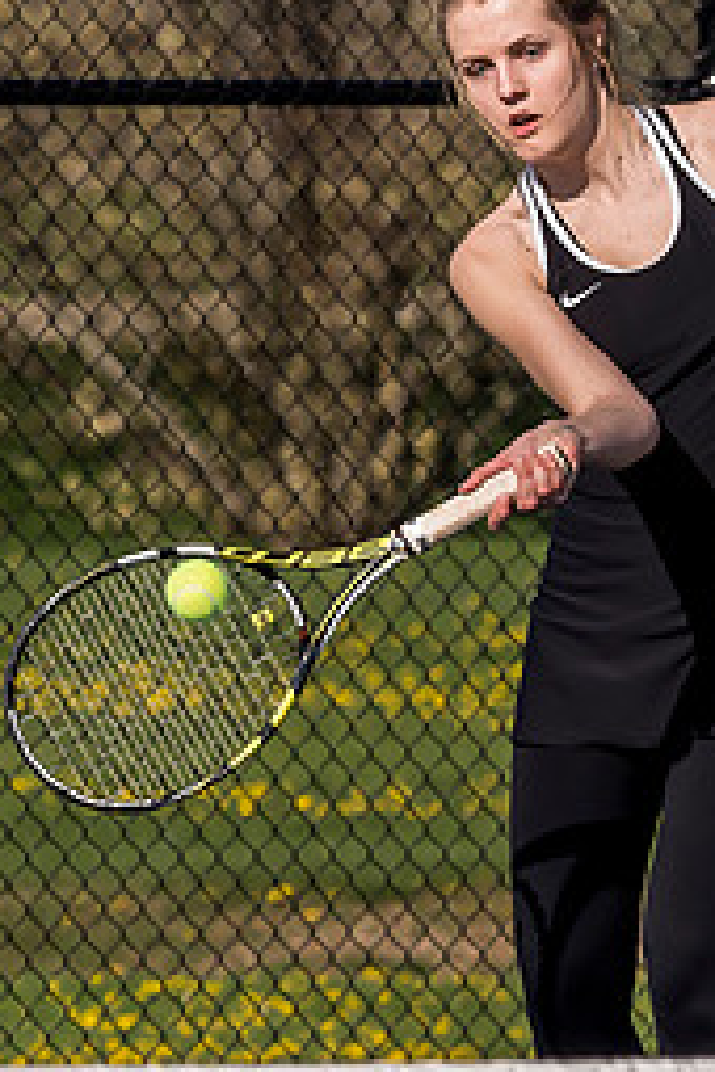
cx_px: 638
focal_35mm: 854
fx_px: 25440
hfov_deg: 1.6
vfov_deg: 2.4
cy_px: 593
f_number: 5
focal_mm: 135
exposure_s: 1/1600
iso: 400
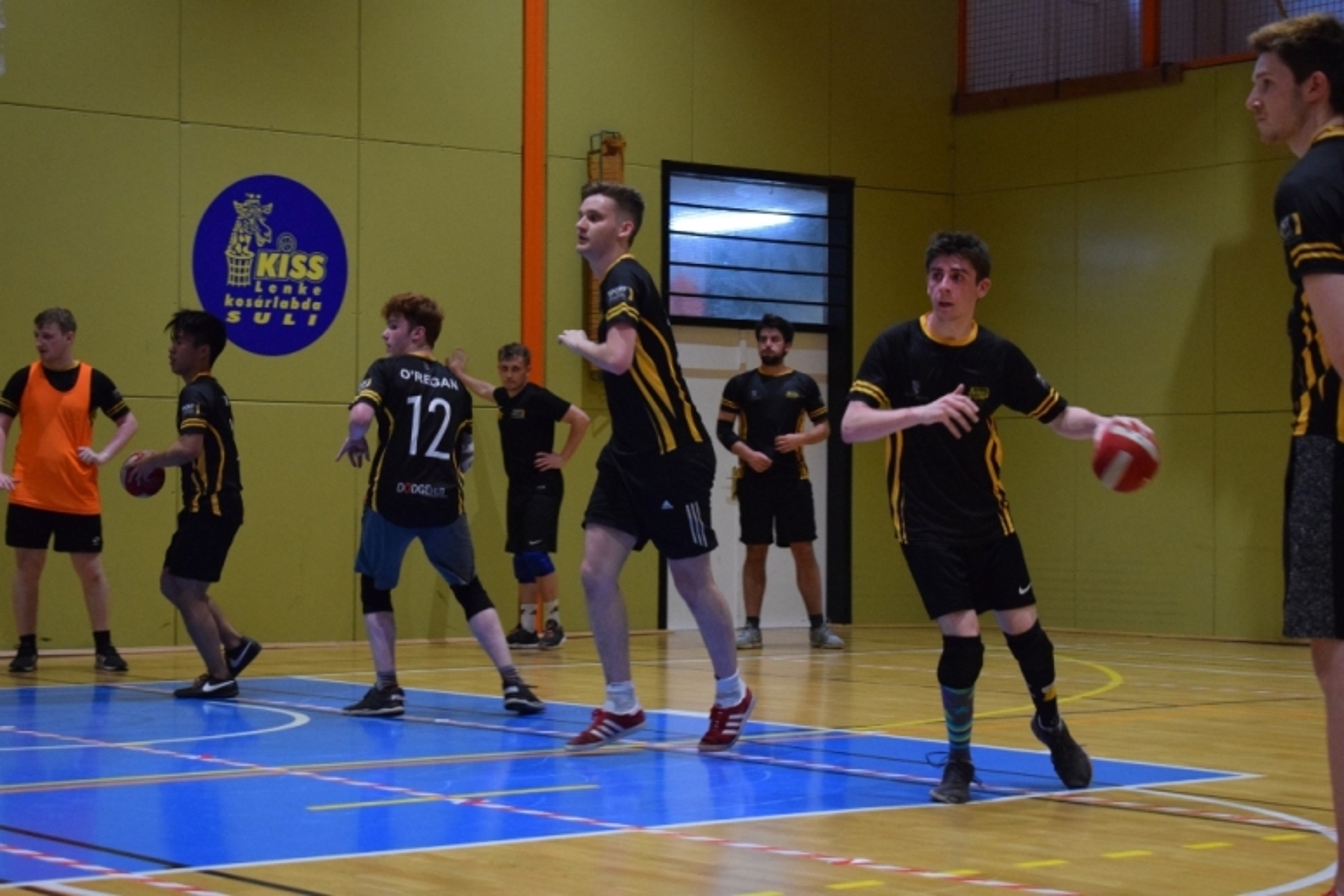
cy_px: 448
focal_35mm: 78
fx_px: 2912
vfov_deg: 17.5
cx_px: 672
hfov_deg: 26.0
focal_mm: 52
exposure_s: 1/200
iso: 3200
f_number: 5.6
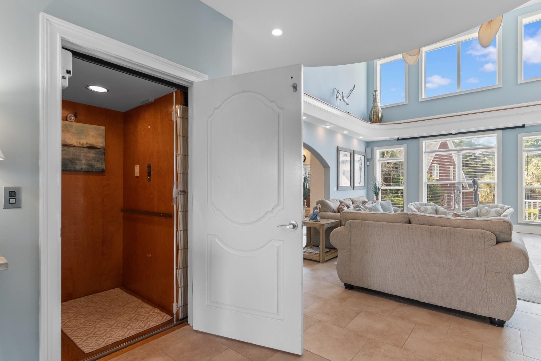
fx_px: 270
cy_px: 180
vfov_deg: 67.4
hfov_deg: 90.0
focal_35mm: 18
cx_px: 270
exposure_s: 1/6
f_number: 4.8
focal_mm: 12
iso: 100
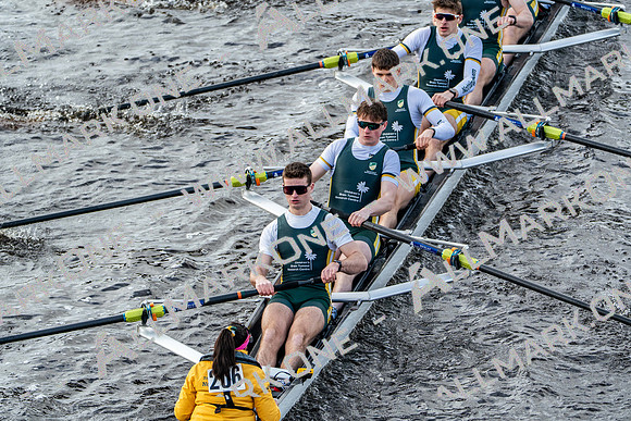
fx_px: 6697
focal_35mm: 382
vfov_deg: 3.6
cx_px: 316
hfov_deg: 5.4
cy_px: 210
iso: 1000
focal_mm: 382
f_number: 6.3
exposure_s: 1/1250
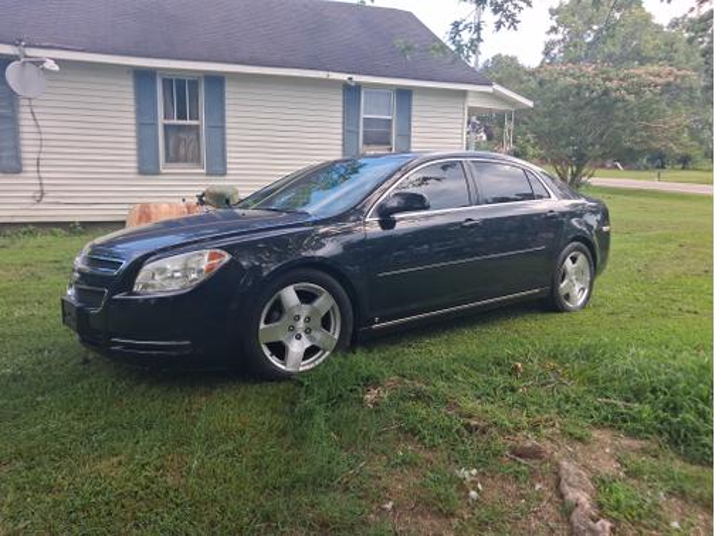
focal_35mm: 27
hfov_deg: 65.3
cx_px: 358
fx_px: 558
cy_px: 268
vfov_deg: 51.4
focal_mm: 4
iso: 32
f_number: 1.8
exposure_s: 1/120
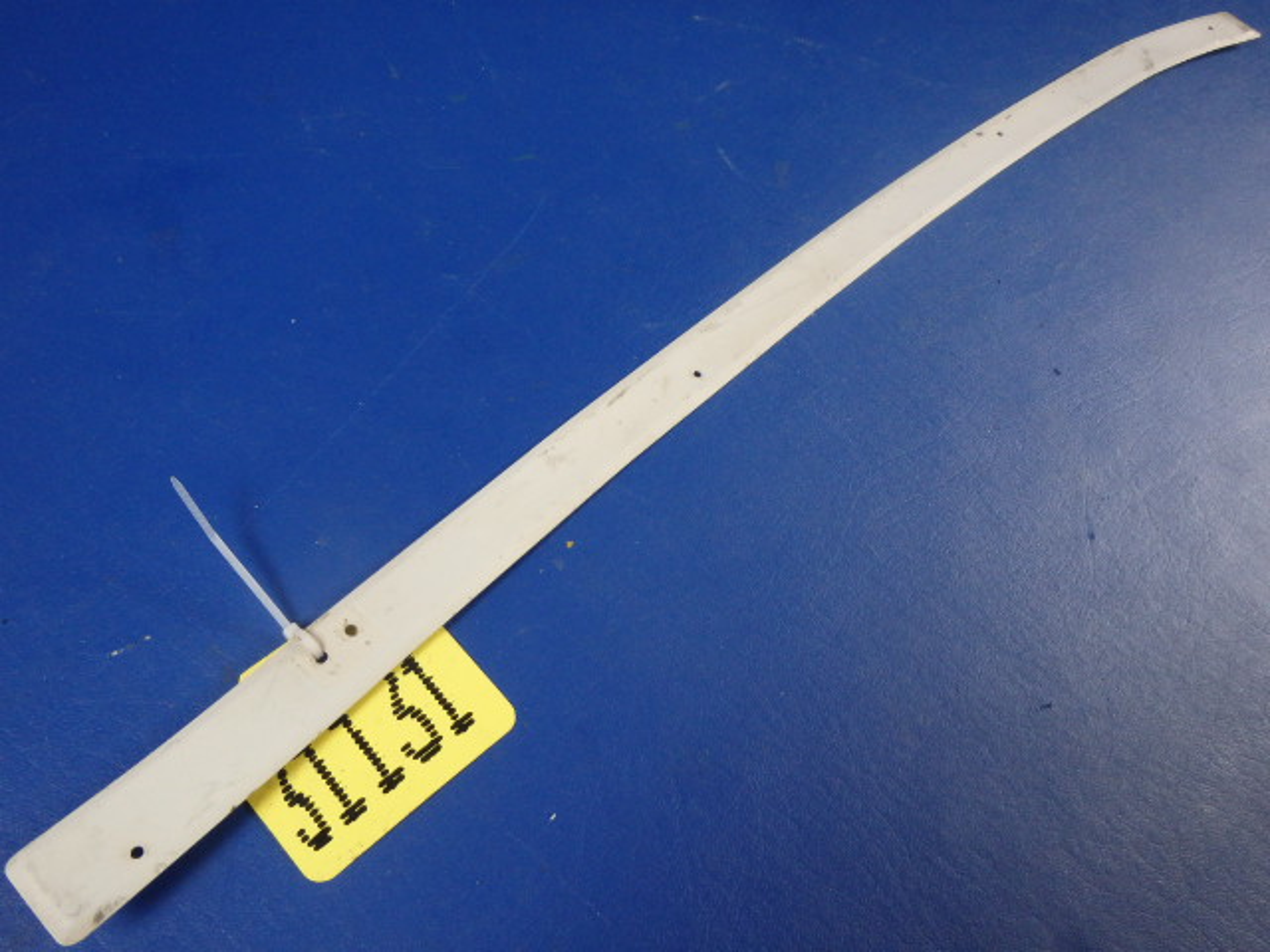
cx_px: 635
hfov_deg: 63.4
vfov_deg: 49.7
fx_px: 1027
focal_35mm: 28
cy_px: 476
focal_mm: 5
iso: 320
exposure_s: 1/30
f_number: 3.9
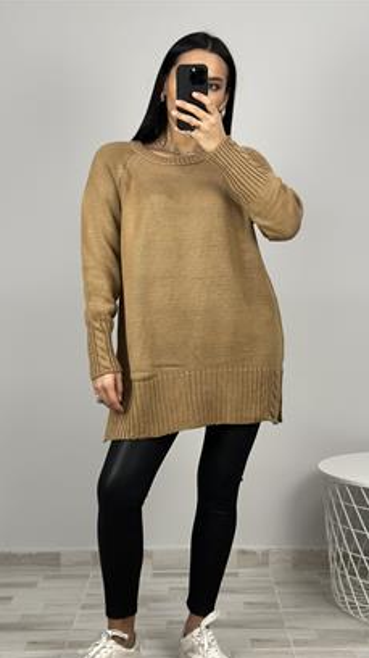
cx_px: 171
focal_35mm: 53
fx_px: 923
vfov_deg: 39.2
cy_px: 330
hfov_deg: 22.6
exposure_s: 1/100
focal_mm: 6.86
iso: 125
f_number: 1.78
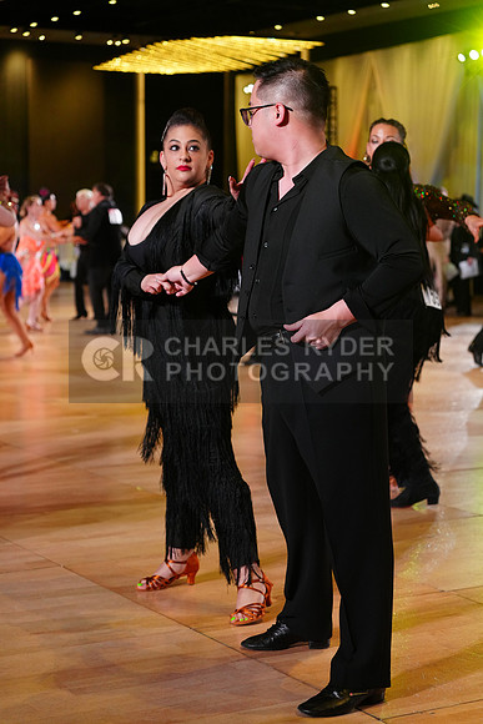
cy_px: 362
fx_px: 1408
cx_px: 242
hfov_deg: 19.5
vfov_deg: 28.8
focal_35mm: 70
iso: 2500
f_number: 4
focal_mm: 70
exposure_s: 1/400
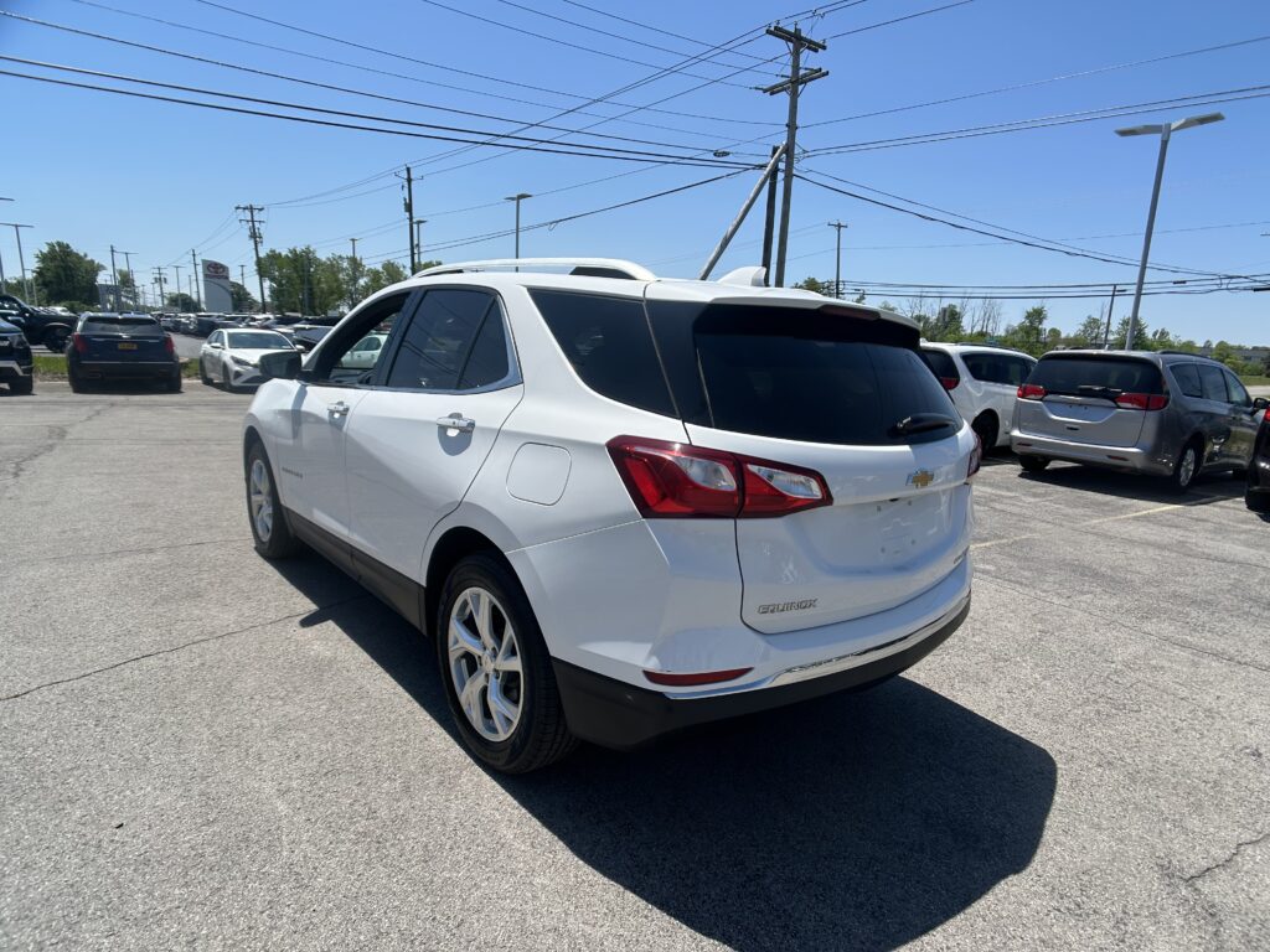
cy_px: 476
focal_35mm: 26
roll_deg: -0.8
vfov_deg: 53.1
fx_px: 954
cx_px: 635
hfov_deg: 67.3
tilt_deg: -12.2
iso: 50
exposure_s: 1/5076
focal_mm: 5.7
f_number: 1.5
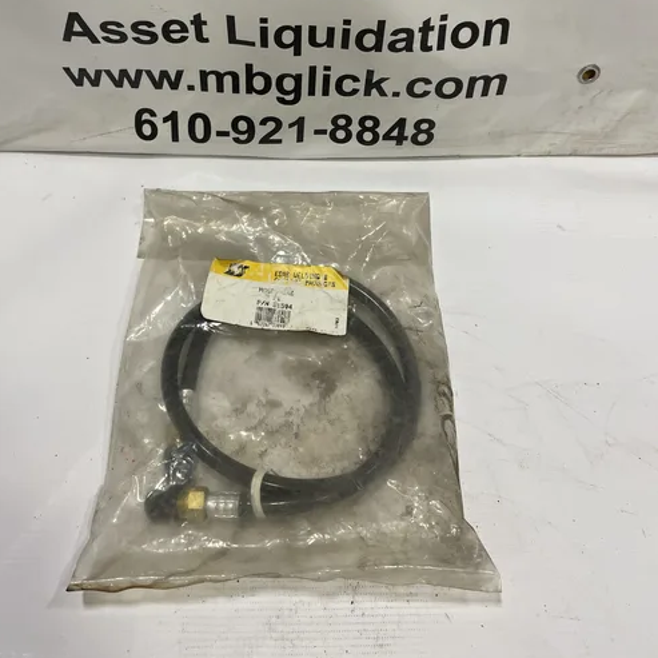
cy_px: 163
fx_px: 753
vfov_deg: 45.5
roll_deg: -2.7
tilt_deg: -44.6
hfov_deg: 47.1
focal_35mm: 35
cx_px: 286
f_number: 1.6
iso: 80
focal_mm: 4.2
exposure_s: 1/60
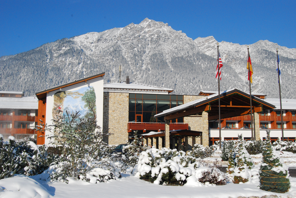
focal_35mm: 39
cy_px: 99
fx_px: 321
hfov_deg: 49.5
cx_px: 148
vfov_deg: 34.3
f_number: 14
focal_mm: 26
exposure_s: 1/800
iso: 800
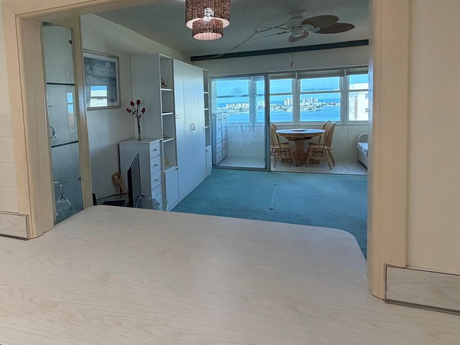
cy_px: 126
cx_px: 175
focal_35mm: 23
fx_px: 306
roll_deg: +4.3
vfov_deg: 58.0
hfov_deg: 72.8
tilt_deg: -4.4
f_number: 2.2
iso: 200
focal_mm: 2.22
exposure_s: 1/120
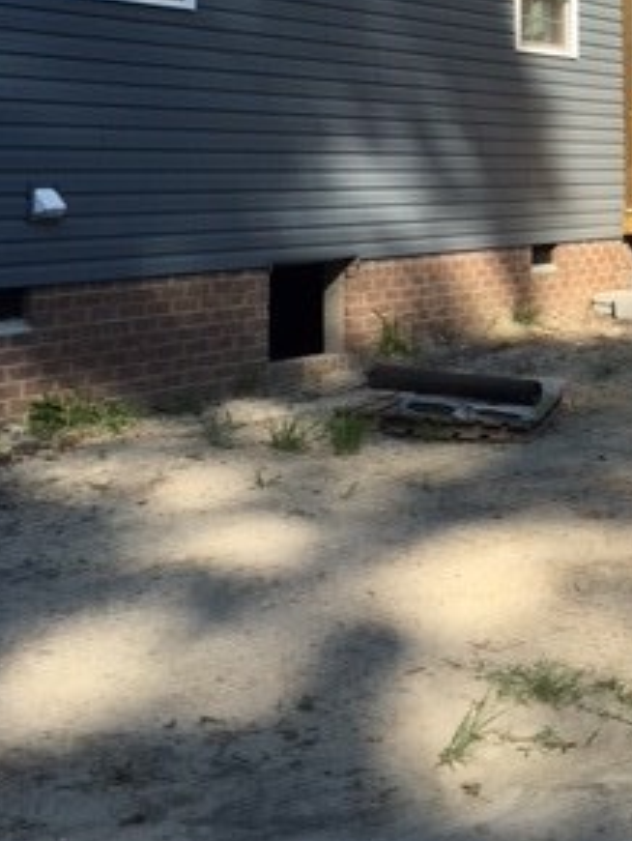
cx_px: 626
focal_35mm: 64
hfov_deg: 22.1
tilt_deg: +1.1
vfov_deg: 29.7
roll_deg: -0.8
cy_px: 188
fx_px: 1556
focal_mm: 4.15
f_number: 2.2
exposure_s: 1/916
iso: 25
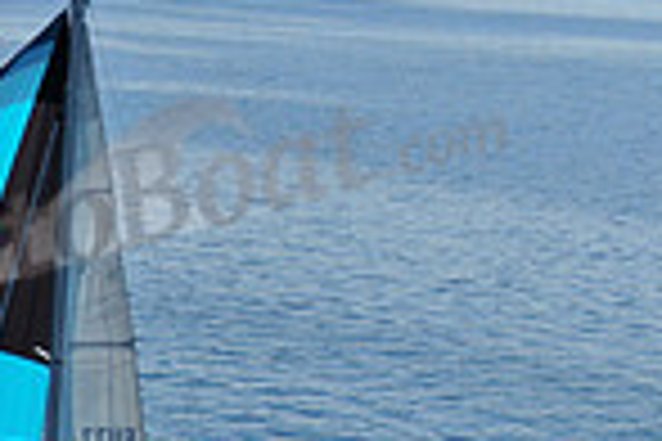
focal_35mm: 197
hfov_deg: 10.0
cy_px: 538
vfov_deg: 6.9
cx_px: -464
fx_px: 3622
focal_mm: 8.6
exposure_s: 1/1000
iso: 100
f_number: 3.8
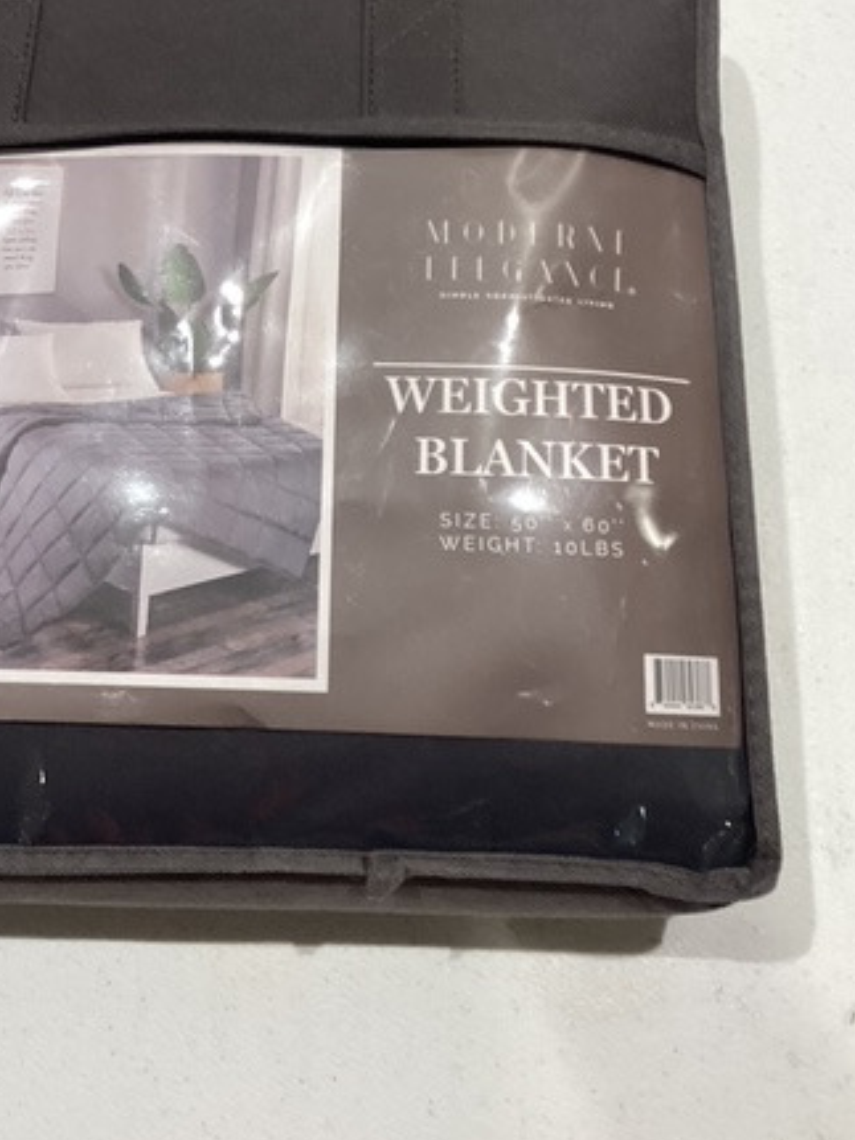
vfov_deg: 40.3
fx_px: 1516
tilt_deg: -71.7
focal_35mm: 46
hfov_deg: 31.2
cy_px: 312
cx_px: 281
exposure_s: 1/60
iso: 100
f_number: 2.4
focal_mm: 3.3
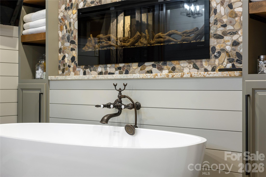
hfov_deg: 39.6
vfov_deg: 26.9
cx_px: 133
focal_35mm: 50
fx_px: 369
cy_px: 88
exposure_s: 1/50
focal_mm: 50
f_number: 3.5
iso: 320
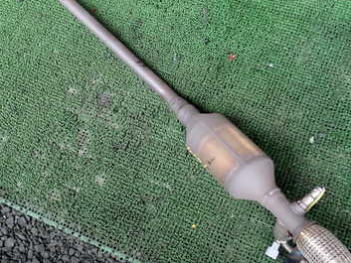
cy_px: 119
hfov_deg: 37.0
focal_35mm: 51
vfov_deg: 28.6
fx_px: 517
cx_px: 108
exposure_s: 1/80
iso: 200
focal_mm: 5.4
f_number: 2.3
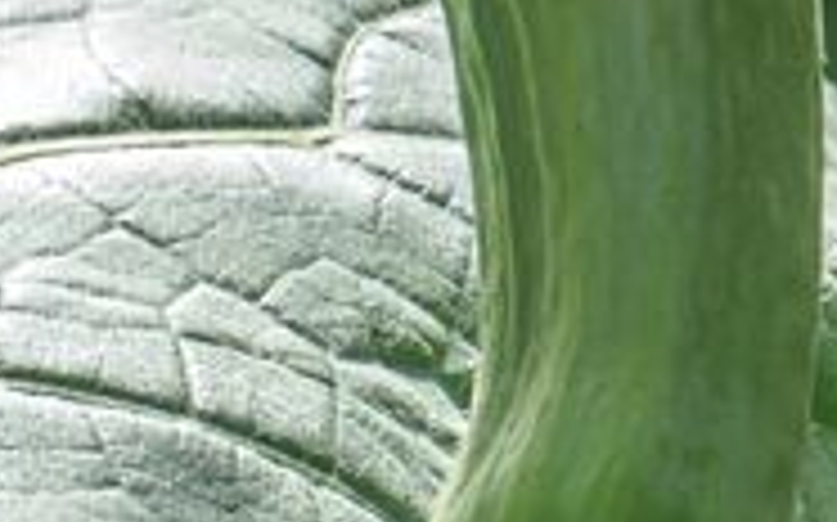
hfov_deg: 2.4
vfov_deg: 1.5
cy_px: 572
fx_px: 19742
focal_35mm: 866
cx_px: 878
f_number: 8
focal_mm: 84
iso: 250
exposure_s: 1/160
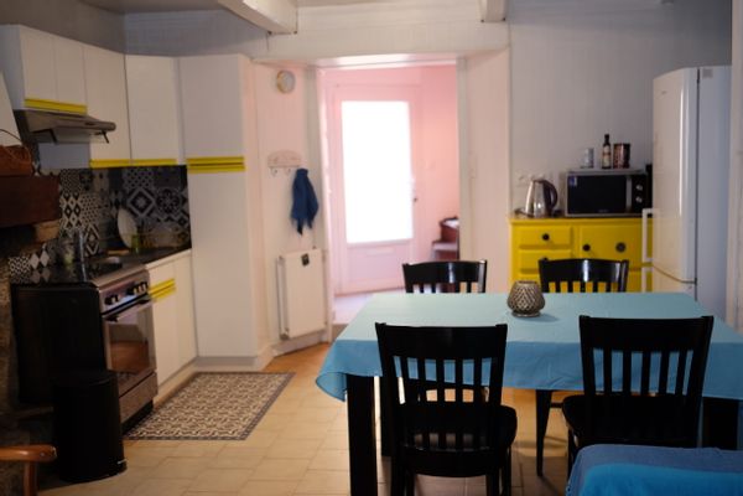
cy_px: 248
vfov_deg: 37.9
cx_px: 372
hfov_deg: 54.4
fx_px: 722
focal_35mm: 35
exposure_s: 1/60
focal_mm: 23
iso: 640
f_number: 1.6
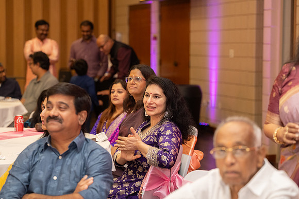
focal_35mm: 89
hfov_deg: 22.9
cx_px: 150
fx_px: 739
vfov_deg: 15.4
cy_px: 100
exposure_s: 1/160
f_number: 3.5
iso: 1000
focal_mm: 87
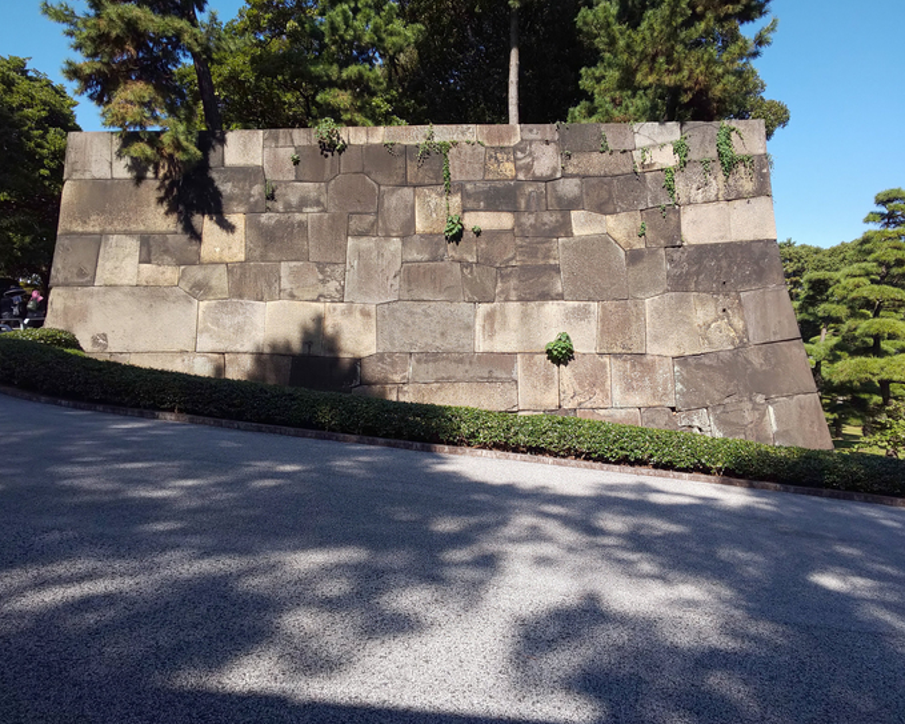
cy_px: 347
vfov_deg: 60.8
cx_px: 476
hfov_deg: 72.6
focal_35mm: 23
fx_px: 616
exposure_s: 1/597
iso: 28
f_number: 1.94
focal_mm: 3.45
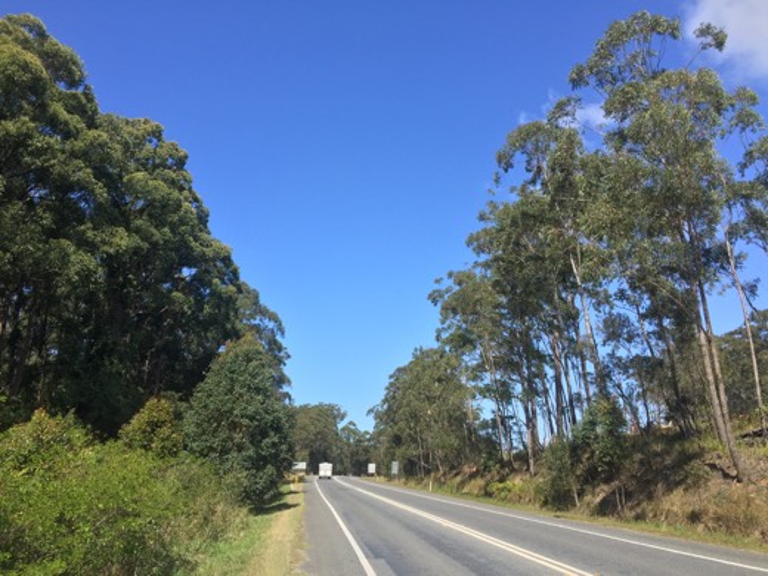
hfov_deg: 61.7
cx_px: 384
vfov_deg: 48.2
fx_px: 643
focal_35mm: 29
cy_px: 288
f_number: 2.2
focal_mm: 4.15
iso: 32
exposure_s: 1/1236
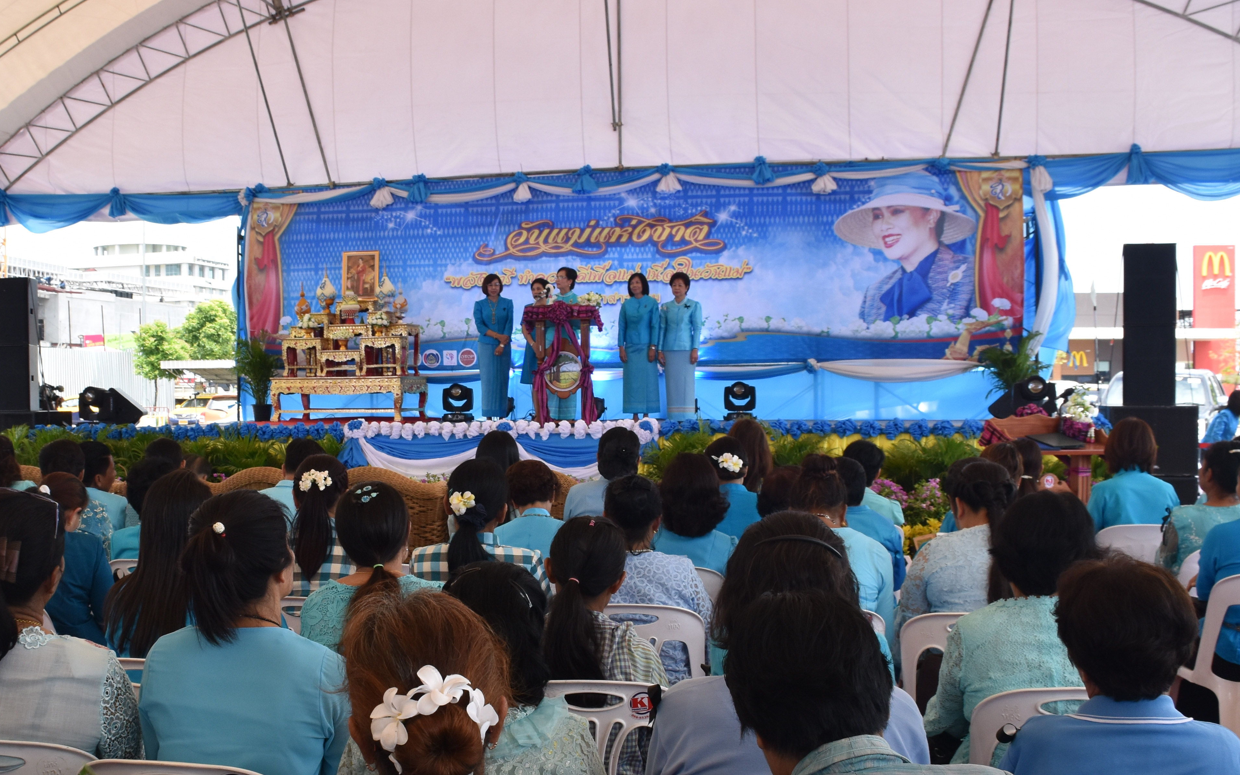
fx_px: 1453
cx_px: 484
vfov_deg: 29.8
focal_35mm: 43
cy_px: 463
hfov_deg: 45.9
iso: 360
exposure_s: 1/250
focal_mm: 18
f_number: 8
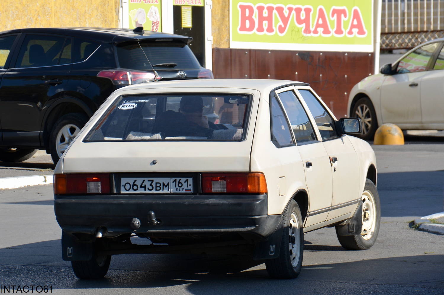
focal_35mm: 195
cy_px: 148
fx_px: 2401
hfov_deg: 10.6
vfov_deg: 7.0
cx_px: 222
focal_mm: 130
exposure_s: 1/250
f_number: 8
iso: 110
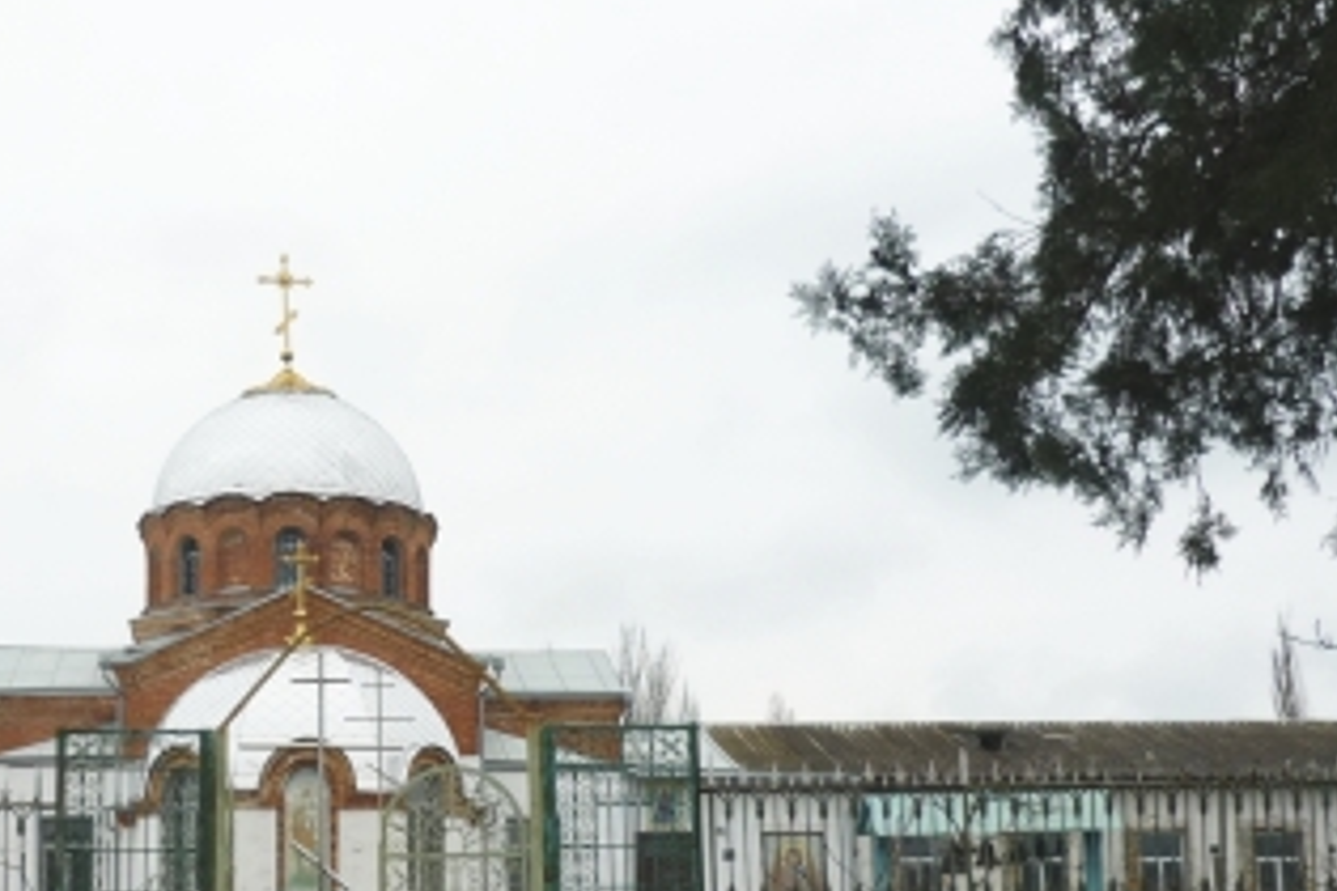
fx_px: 2265
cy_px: 535
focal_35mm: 61
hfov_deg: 32.3
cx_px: 357
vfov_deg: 22.2
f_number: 8
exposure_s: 1/160
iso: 100
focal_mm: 5.5
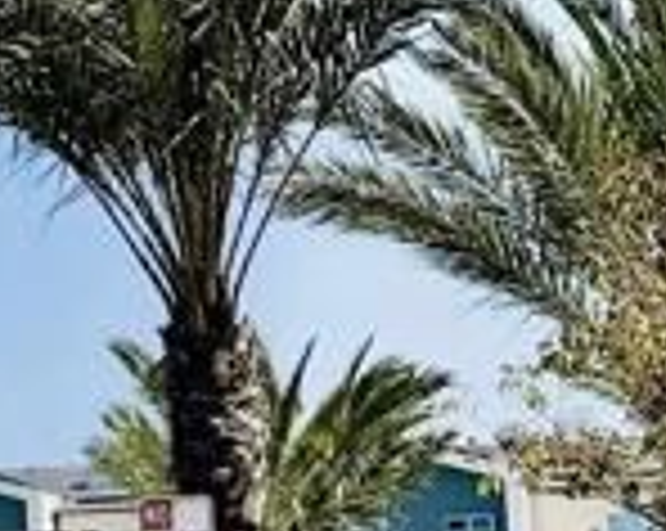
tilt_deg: +7.8
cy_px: 320
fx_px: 3189
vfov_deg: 9.5
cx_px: -1278
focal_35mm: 162
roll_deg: -0.8
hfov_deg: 9.5
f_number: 1.78
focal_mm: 6.76
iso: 80
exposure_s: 1/6173
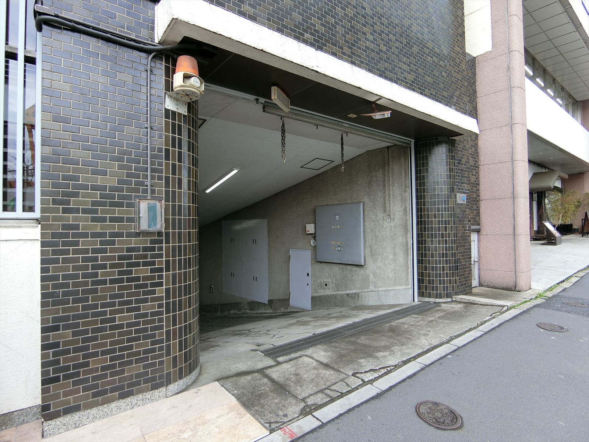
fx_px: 323
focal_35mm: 19
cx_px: 294
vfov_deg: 68.7
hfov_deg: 84.7
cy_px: 221
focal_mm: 4.06
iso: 80
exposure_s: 1/200
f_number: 2.7
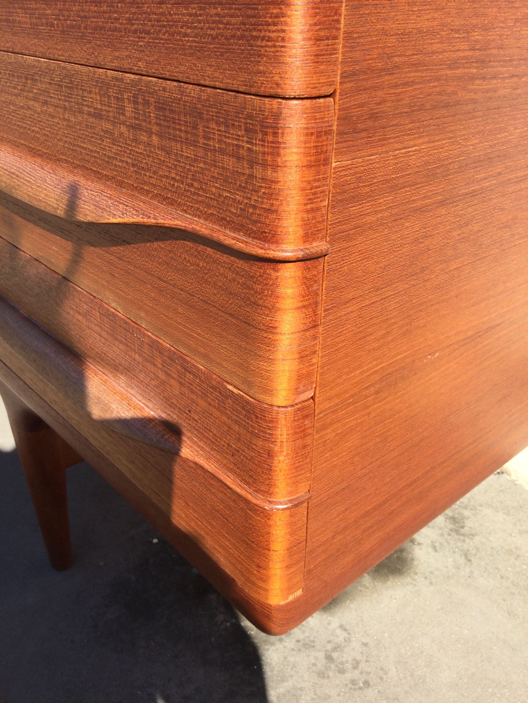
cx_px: 264
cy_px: 352
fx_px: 630
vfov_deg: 58.4
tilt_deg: -30.0
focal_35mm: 31
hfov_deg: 45.4
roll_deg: -0.9
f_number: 2.4
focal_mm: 3.3
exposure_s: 1/529
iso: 25
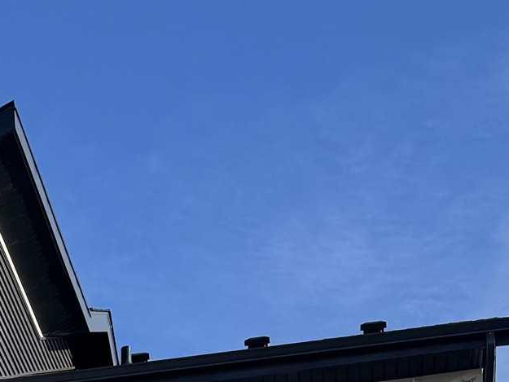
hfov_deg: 16.2
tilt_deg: +8.6
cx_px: -42
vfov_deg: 10.8
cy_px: 897
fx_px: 1735
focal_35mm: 118
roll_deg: +0.5
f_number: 1.78
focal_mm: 6.76
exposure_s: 1/3096
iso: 80
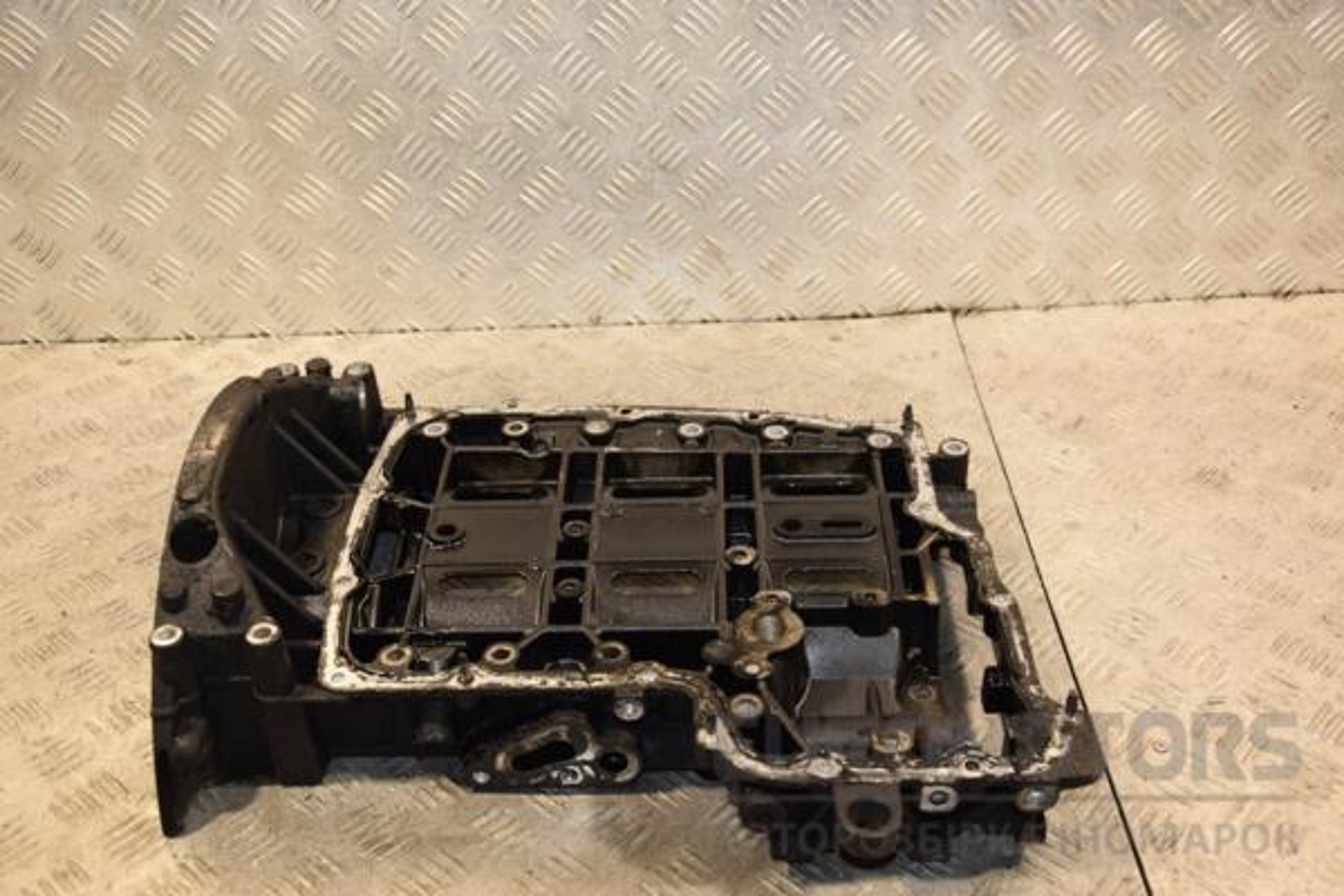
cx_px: 672
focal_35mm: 42
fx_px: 1568
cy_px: 448
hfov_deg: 46.4
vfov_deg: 31.9
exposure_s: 1/125
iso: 800
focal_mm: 28
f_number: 5
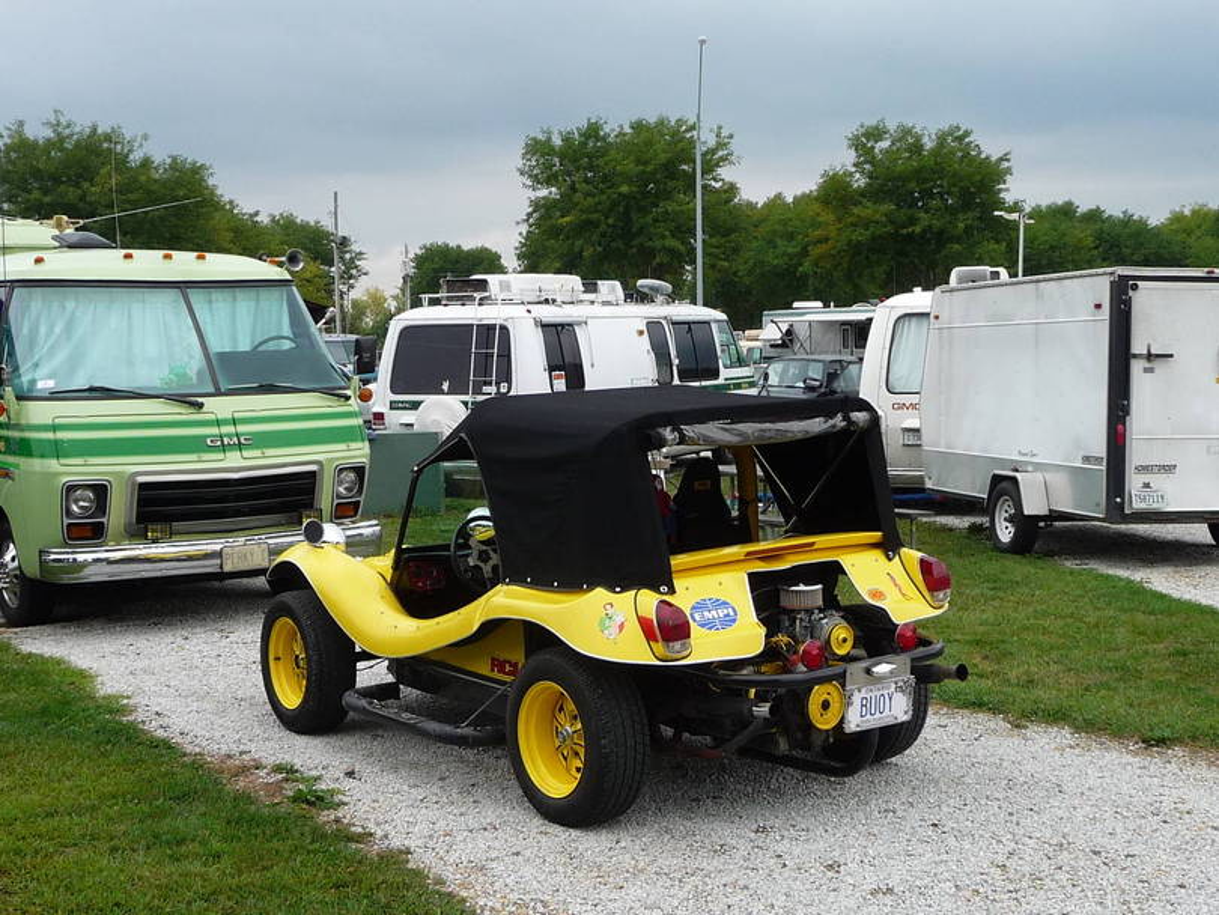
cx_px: 610
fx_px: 1761
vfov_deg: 29.1
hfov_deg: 38.2
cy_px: 458
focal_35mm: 50
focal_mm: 5
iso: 100
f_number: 3.4
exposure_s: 1/320
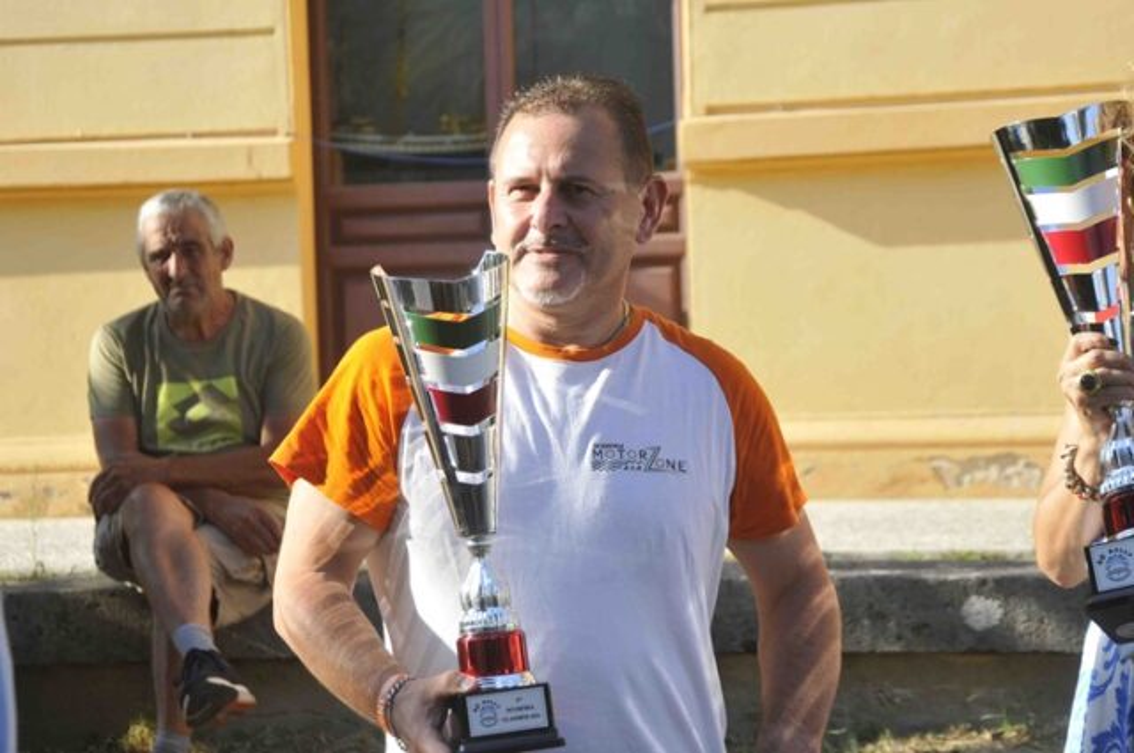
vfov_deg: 12.1
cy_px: 376
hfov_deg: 18.2
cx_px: 567
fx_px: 3539
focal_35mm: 112
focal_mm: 75
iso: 280
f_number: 5.3
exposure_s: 1/400
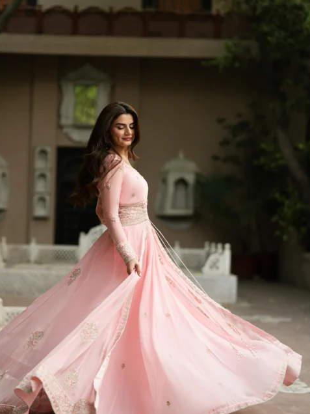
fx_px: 812
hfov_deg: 21.6
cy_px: 204
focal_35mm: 68
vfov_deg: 28.6
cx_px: 119
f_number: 1.4
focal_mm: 50
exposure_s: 1/800
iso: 500
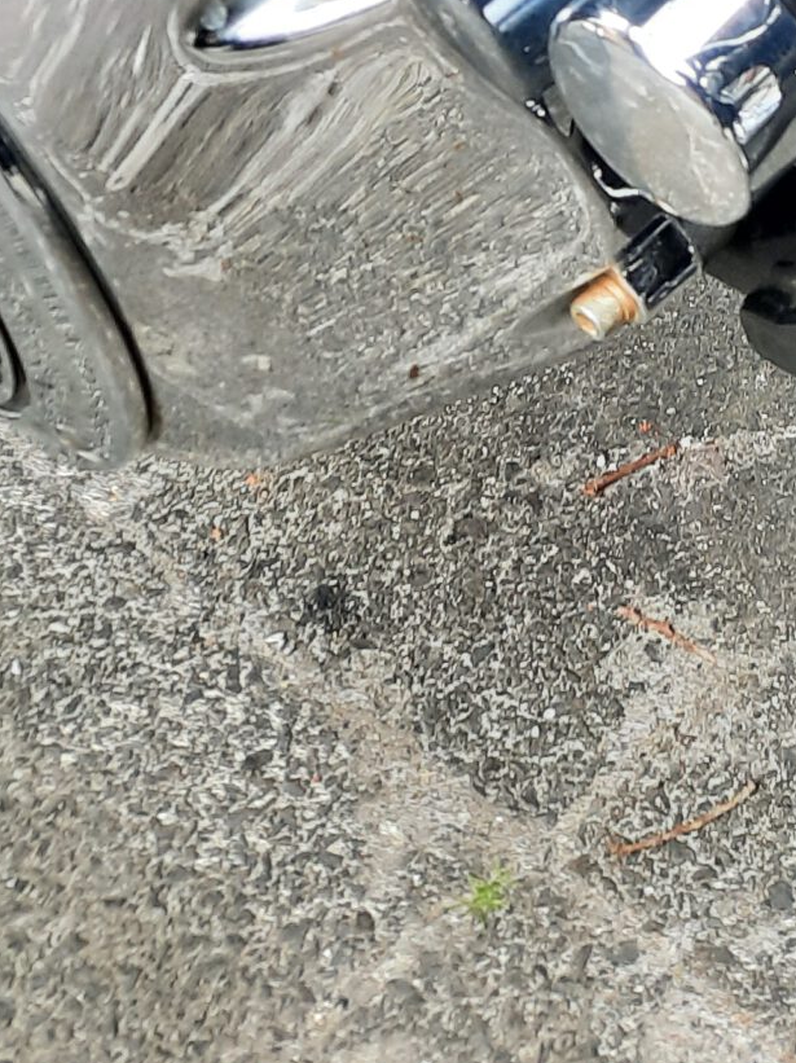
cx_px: 1111
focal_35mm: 78
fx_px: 2393
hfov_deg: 17.4
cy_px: -576
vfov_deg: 20.9
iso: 40
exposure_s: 1/50
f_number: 2
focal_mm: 4.6
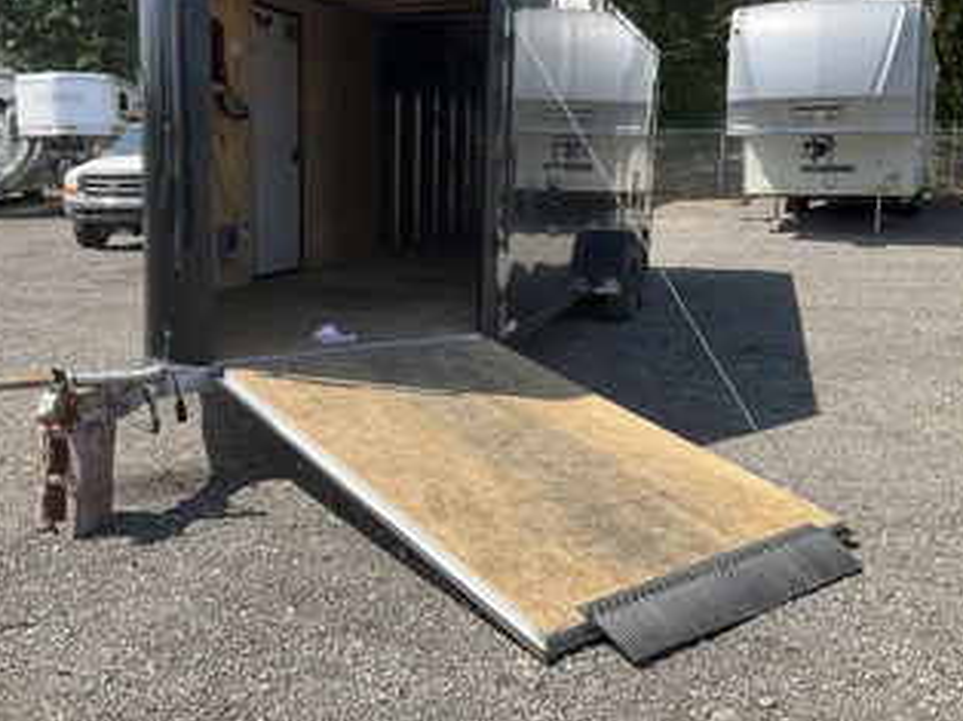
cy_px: 301
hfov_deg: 49.9
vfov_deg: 38.5
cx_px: 396
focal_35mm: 37
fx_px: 1029
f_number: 1.8
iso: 25
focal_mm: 3
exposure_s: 1/1098
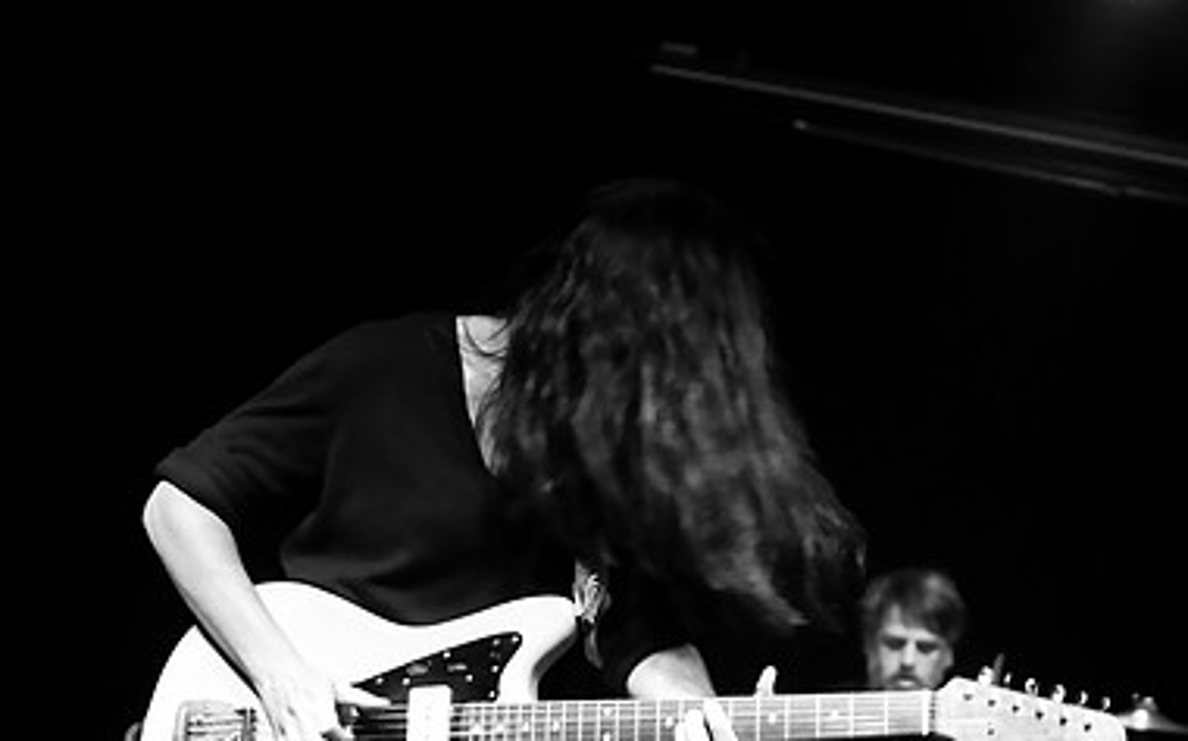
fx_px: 2265
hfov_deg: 29.3
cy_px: 580
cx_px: 757
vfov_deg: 18.4
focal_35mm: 70
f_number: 1.8
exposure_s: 1/60
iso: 1000
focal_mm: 30
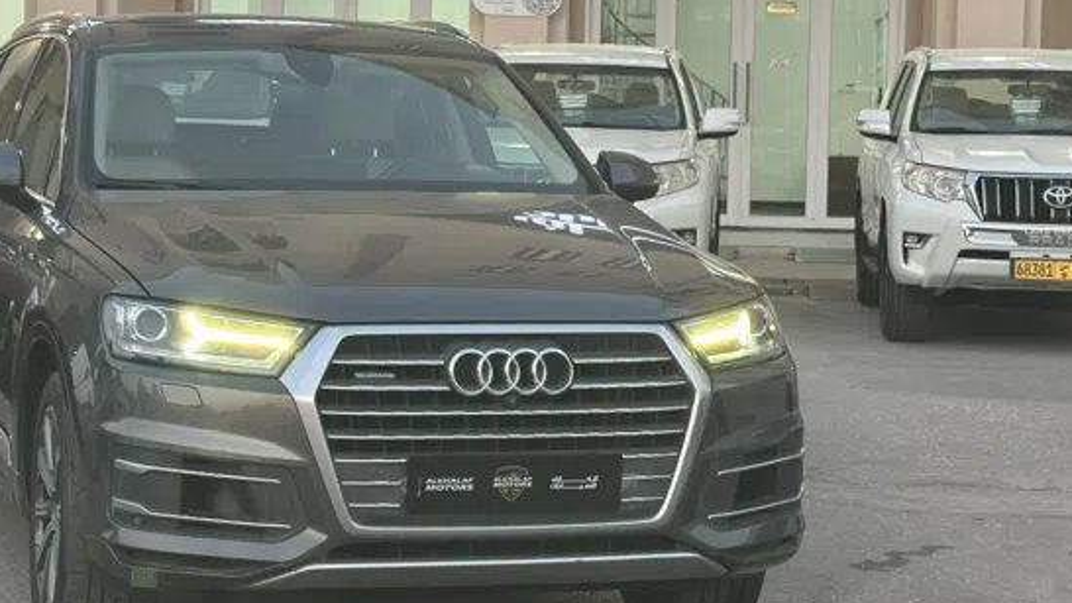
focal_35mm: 98
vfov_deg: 12.3
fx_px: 2785
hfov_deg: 21.7
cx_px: 344
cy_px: 155
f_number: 1.78
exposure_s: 1/95
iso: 80
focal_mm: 6.86
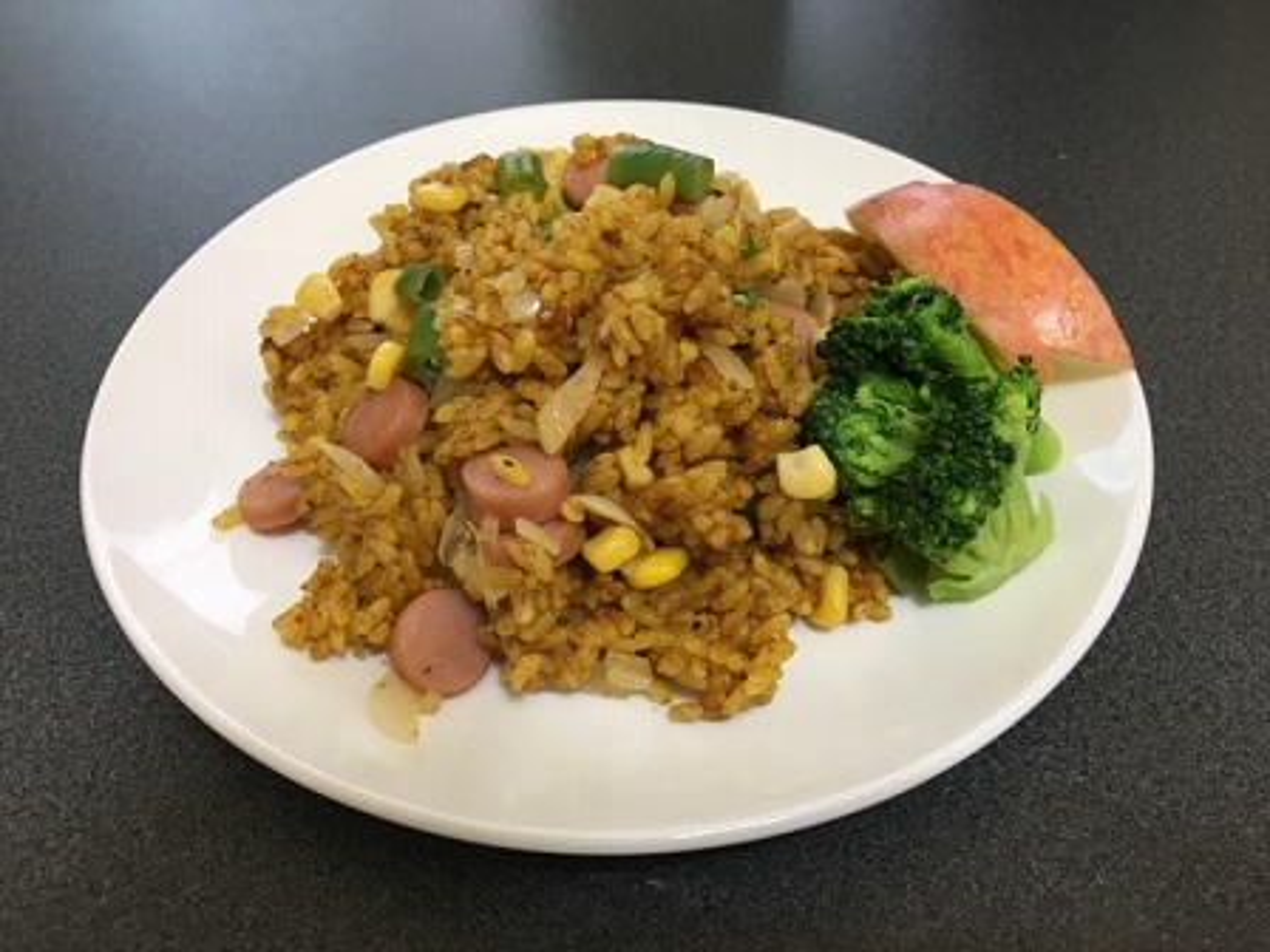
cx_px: 635
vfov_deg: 48.2
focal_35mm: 29
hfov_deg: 61.7
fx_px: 1064
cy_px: 476
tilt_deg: -48.0
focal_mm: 4.15
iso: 64
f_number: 2.2
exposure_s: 1/30
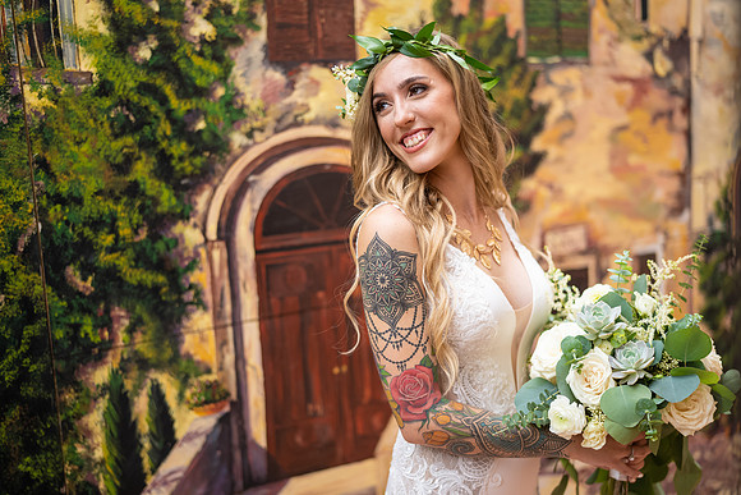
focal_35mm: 50
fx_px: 1029
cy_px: 248
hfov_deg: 39.6
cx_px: 370
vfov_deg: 27.0
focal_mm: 50
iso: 200
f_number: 1.4
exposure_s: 1/250
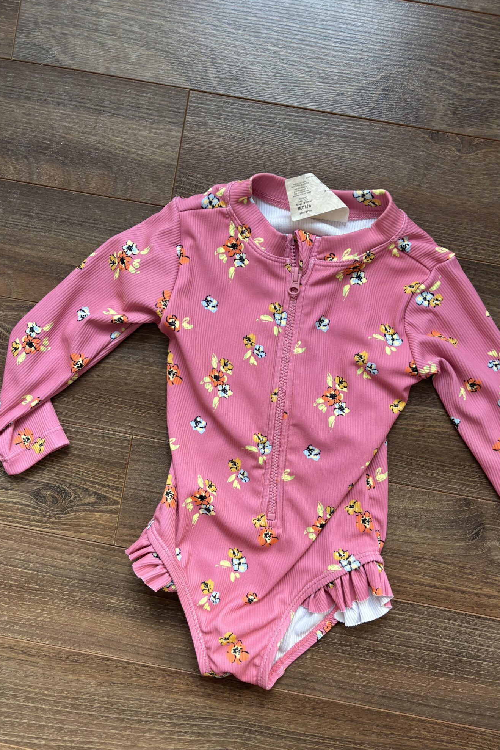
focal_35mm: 28
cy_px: 380
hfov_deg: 46.4
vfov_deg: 65.5
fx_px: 583
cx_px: 262
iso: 100
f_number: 1.6
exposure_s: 1/121
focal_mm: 5.96
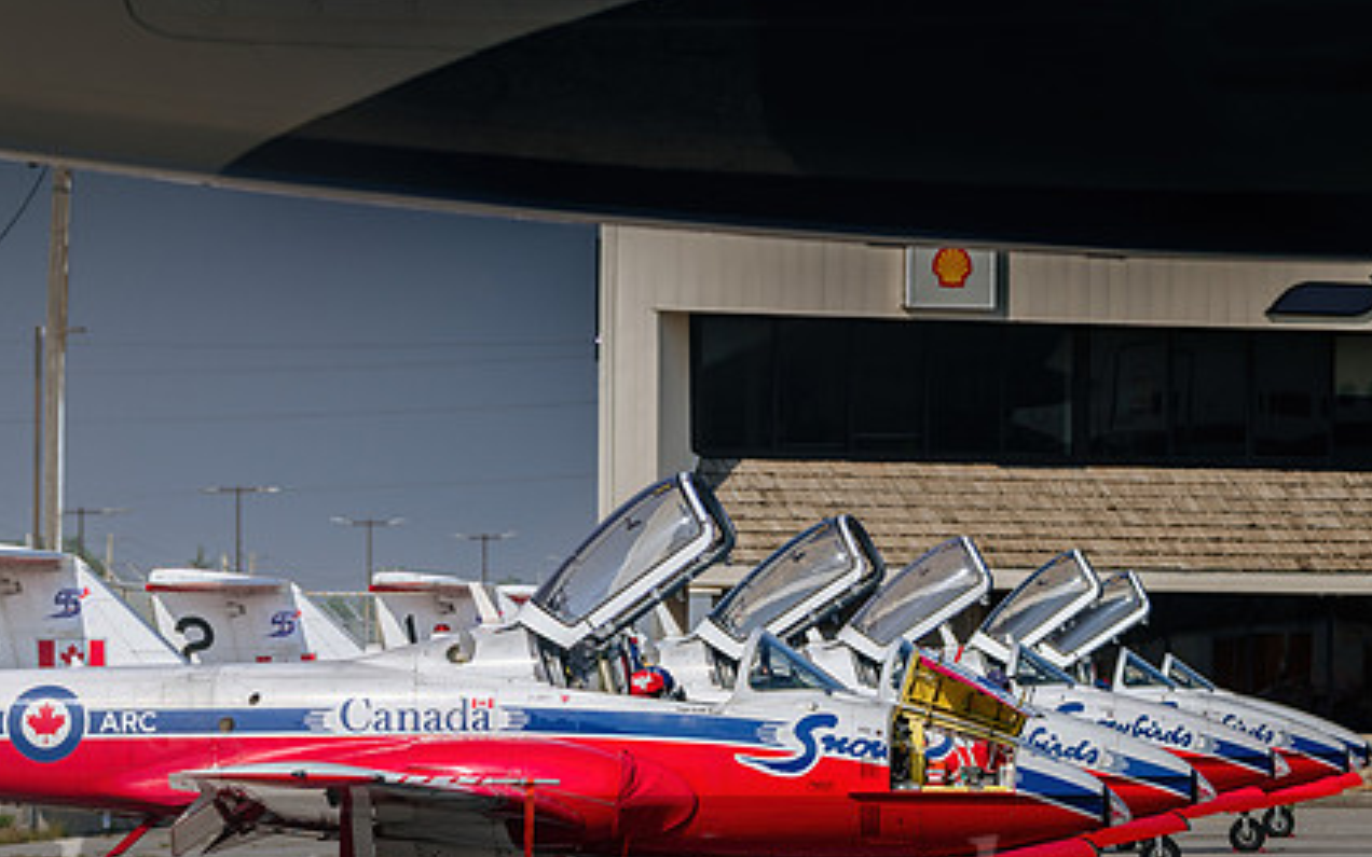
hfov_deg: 6.6
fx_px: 11928
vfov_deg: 4.1
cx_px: 488
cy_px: 538
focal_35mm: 319
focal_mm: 200
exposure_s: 1/400
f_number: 5.6
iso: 100
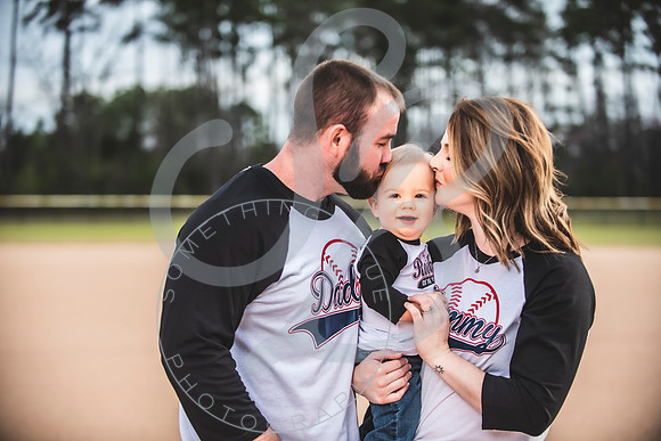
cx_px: 333
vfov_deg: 16.4
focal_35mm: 83
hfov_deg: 24.4
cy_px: 221
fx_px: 1527
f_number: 2.8
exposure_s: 1/400
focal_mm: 82
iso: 100
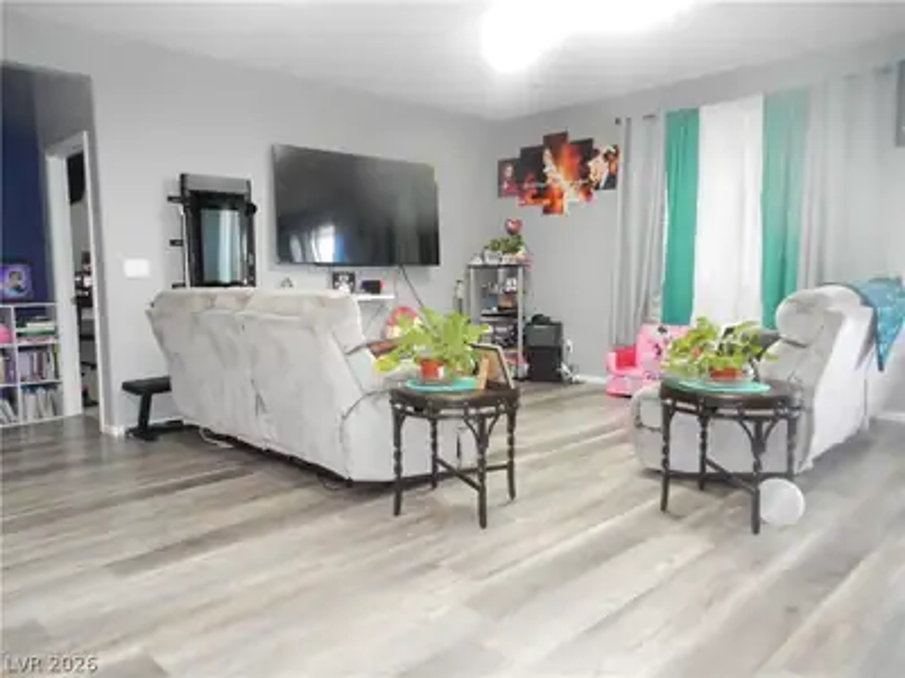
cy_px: 339
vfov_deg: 54.9
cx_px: 452
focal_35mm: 25
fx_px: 654
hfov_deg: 69.4
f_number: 3.2
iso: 640
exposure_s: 1/30
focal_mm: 4.5
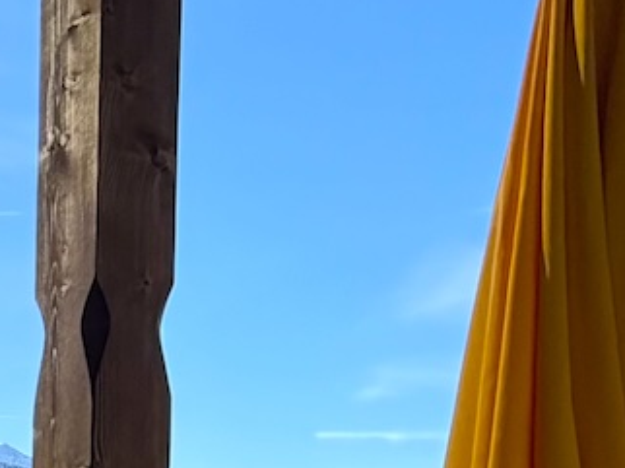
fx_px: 1570
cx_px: -487
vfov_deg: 15.3
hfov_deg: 18.1
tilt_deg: -3.2
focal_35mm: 87
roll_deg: +0.6
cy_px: 761
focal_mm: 2.22
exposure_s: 1/734
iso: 40
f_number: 2.2
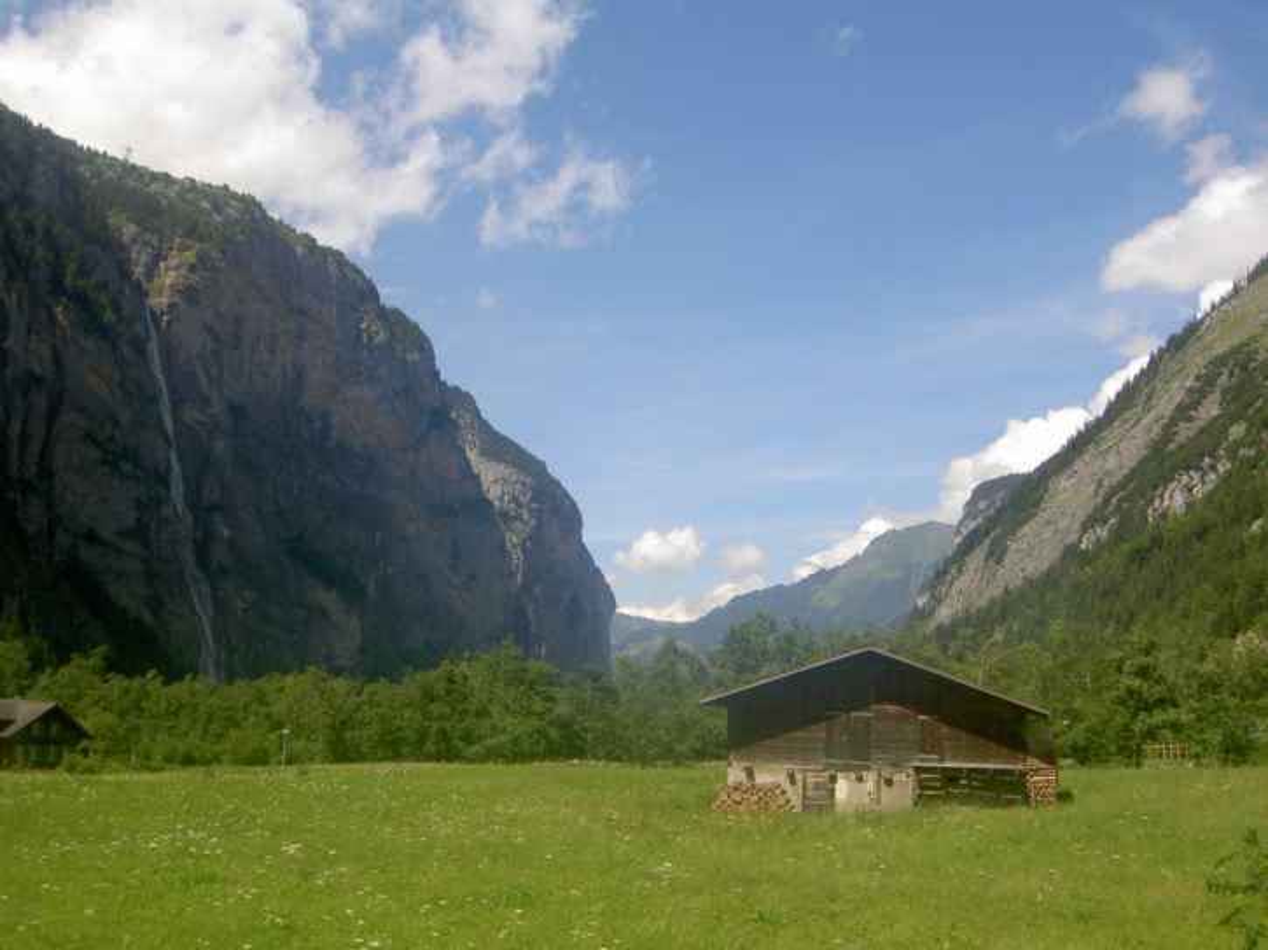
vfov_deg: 41.8
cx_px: 634
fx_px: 1245
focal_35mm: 34
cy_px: 475
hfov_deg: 54.0
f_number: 4.7
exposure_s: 1/320
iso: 50
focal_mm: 5.6
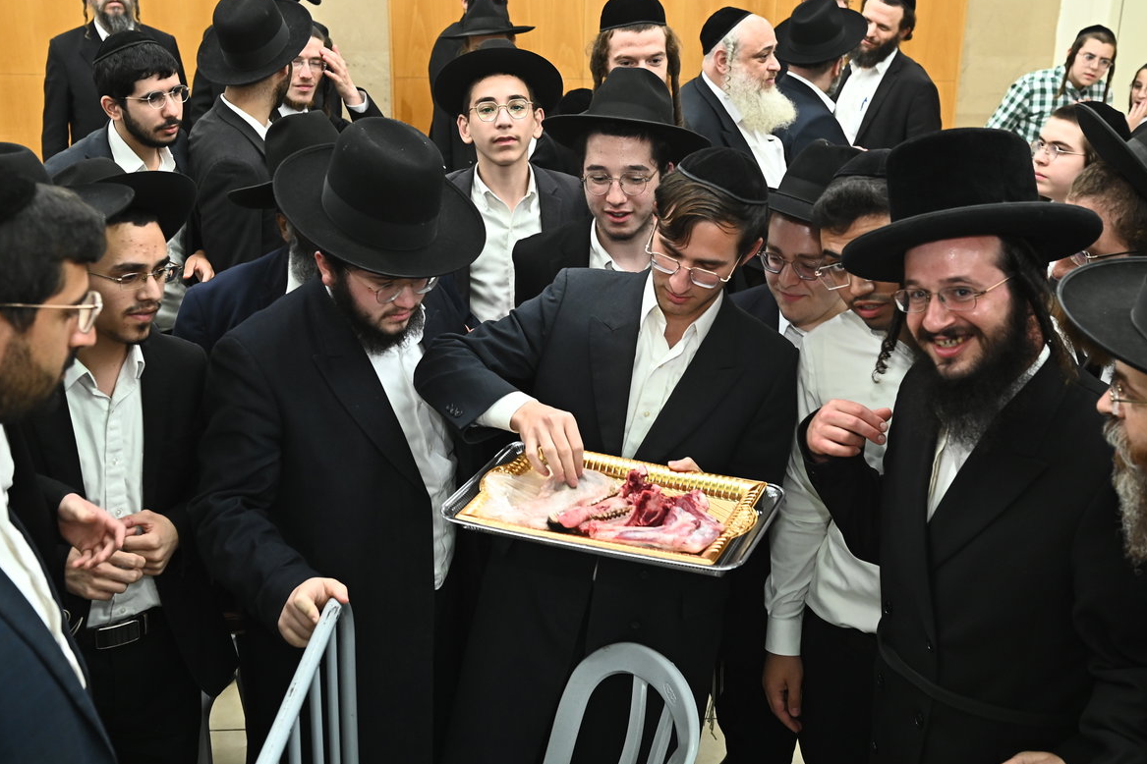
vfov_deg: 31.8
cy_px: 310
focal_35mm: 42
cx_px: 583
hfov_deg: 46.4
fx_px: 1338
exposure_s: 1/200
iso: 2000
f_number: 5
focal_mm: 35
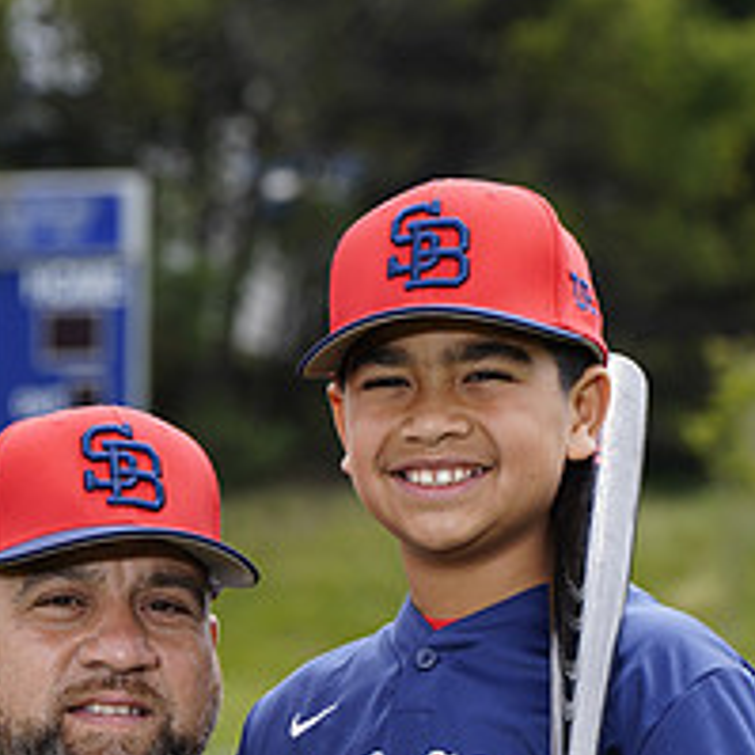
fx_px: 7773
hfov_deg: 5.6
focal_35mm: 315
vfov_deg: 5.5
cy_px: 914
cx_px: 169
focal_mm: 127
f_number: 6.3
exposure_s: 1/250
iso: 100
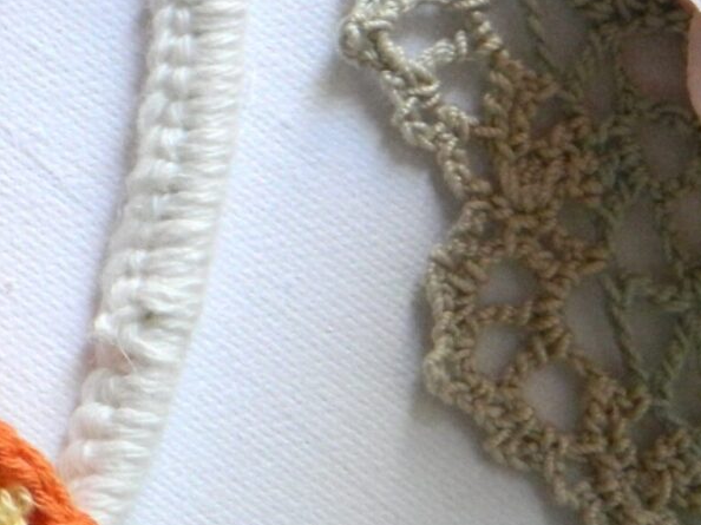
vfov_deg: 5.2
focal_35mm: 283
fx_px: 5729
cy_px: -252
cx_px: -445
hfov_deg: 6.9
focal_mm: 15.1
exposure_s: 1/50
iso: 360
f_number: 4.2
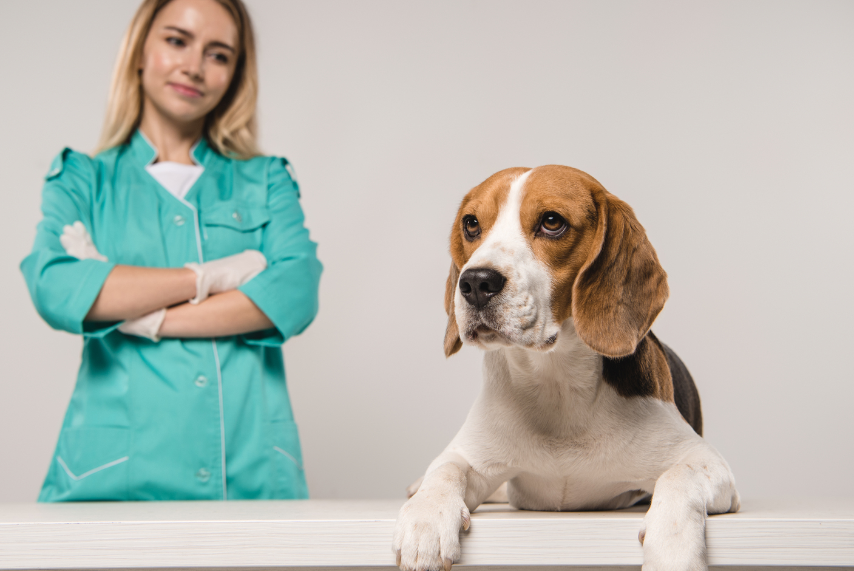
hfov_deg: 35.6
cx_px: 378
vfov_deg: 24.2
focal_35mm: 56
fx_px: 1329
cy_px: 264
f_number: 5
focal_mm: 44
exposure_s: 1/200
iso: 125
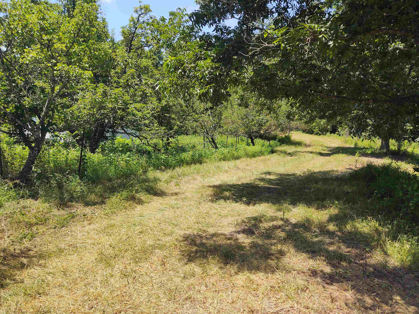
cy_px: 157
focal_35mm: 27
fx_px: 327
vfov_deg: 51.4
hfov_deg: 65.3
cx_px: 210
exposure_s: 1/2505
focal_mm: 4.75
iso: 100
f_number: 1.7
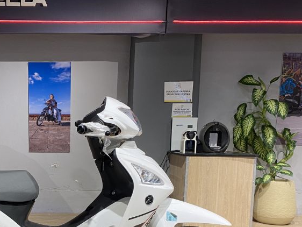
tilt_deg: -8.5
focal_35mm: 49
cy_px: 199
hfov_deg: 37.3
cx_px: 54
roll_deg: -0.4
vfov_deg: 28.7
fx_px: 428
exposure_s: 1/50
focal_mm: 4.25
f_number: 1.8
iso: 80
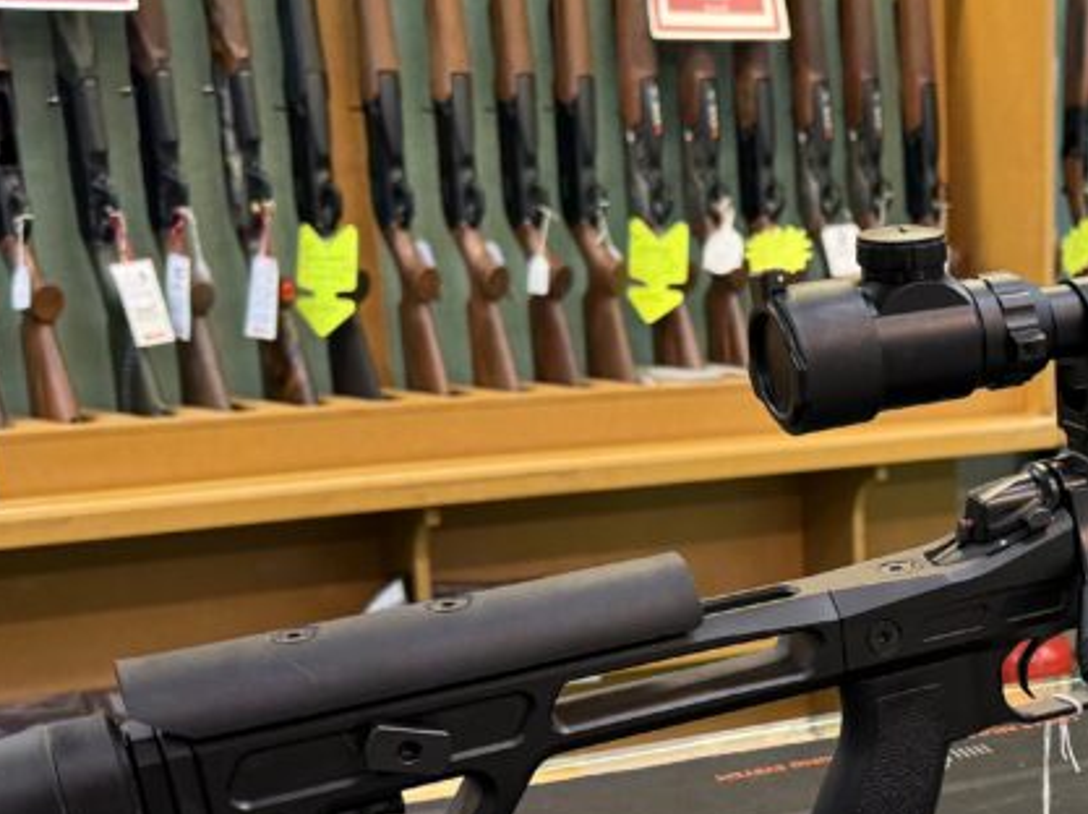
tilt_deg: -16.4
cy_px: 642
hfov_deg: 30.2
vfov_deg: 24.4
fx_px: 1853
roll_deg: -0.9
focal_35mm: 59
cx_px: 1111
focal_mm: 6.76
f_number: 1.78
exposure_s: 1/50
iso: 250
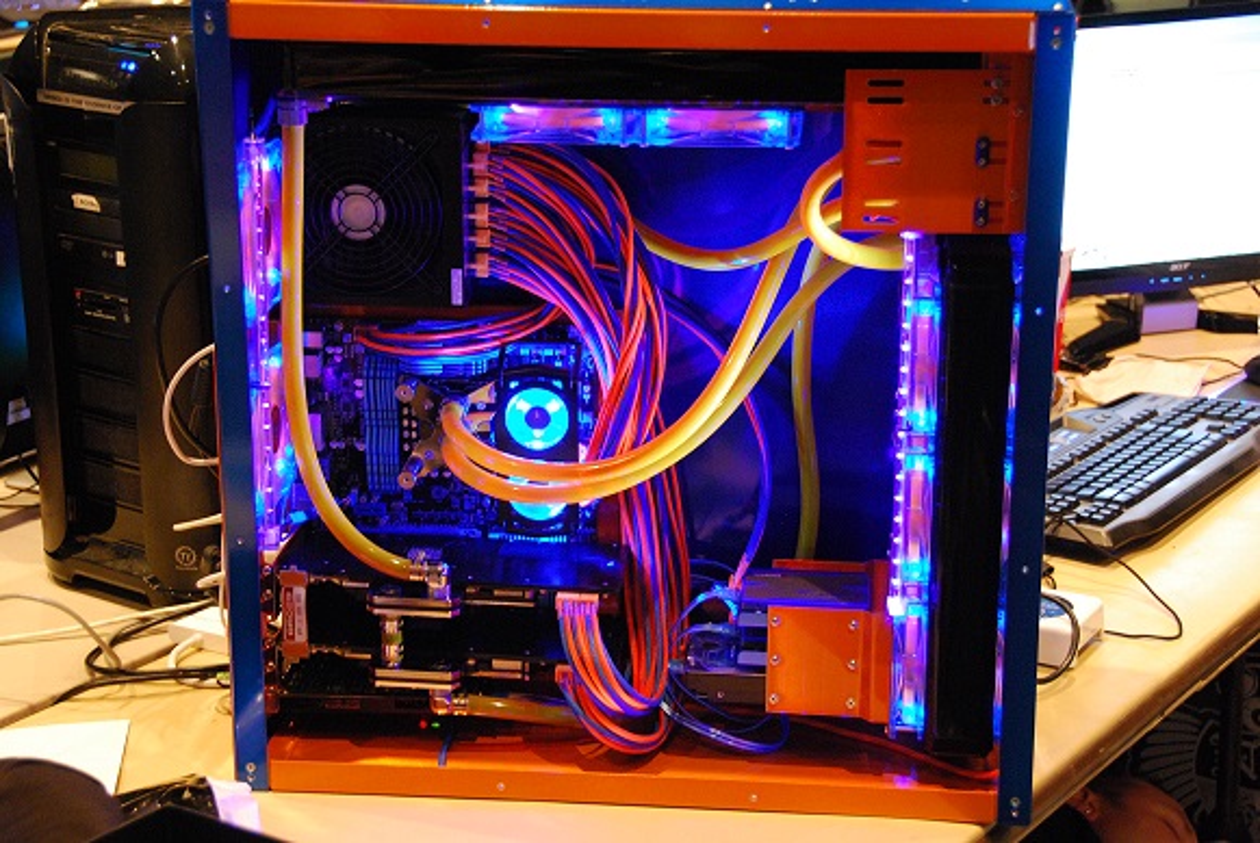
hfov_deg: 30.5
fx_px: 2313
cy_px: 422
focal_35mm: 66
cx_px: 630
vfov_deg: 20.7
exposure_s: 1/6
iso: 1600
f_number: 4.5
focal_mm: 44
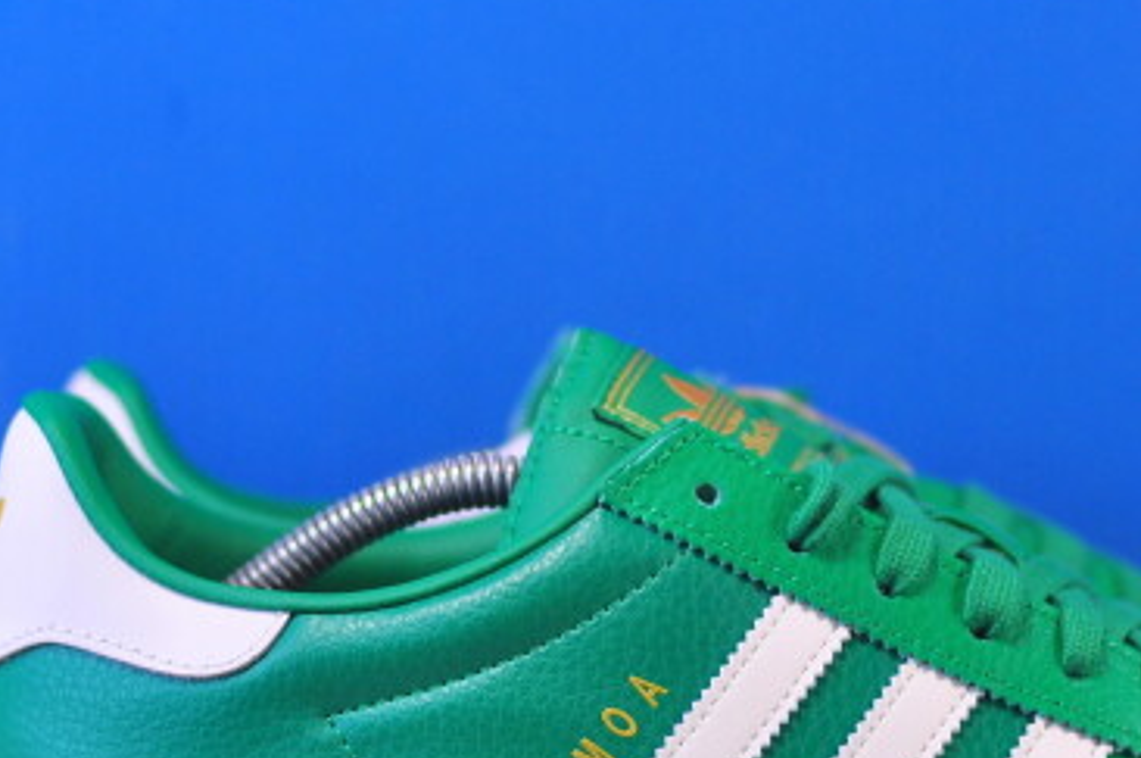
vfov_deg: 8.3
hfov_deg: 12.5
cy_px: 457
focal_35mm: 164
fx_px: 5191
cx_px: 795
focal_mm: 50
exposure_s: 1/320
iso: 250
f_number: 2.2
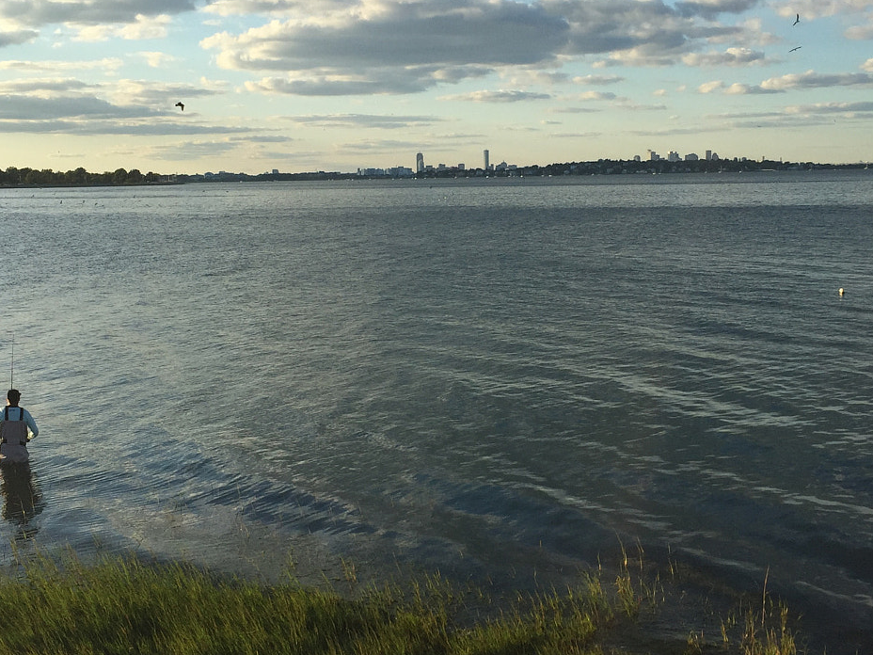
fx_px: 1261
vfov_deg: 29.1
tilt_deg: -7.1
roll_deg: +0.7
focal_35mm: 50
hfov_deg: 38.2
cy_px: 326
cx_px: 427
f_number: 2.2
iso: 32
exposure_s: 1/1582
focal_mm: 4.15
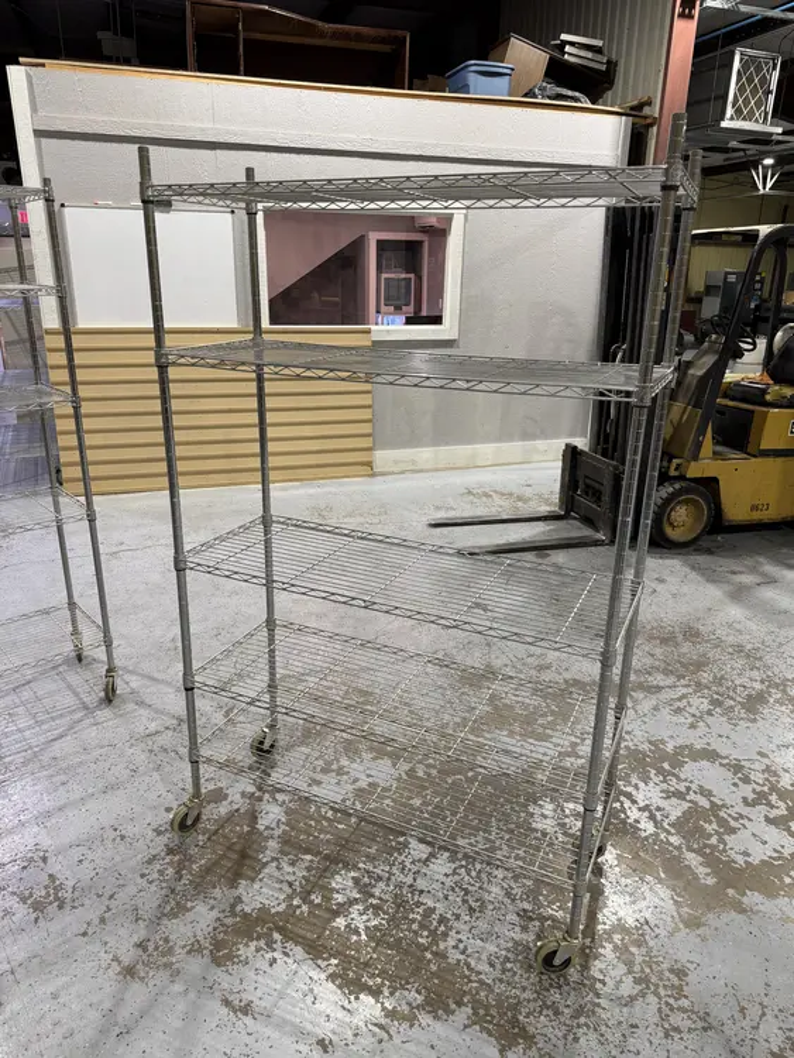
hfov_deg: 56.8
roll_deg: -0.7
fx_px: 734
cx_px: 397
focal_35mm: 24
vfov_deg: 71.6
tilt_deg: -18.9
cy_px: 529
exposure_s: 1/120
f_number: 1.78
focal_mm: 6.76
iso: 125
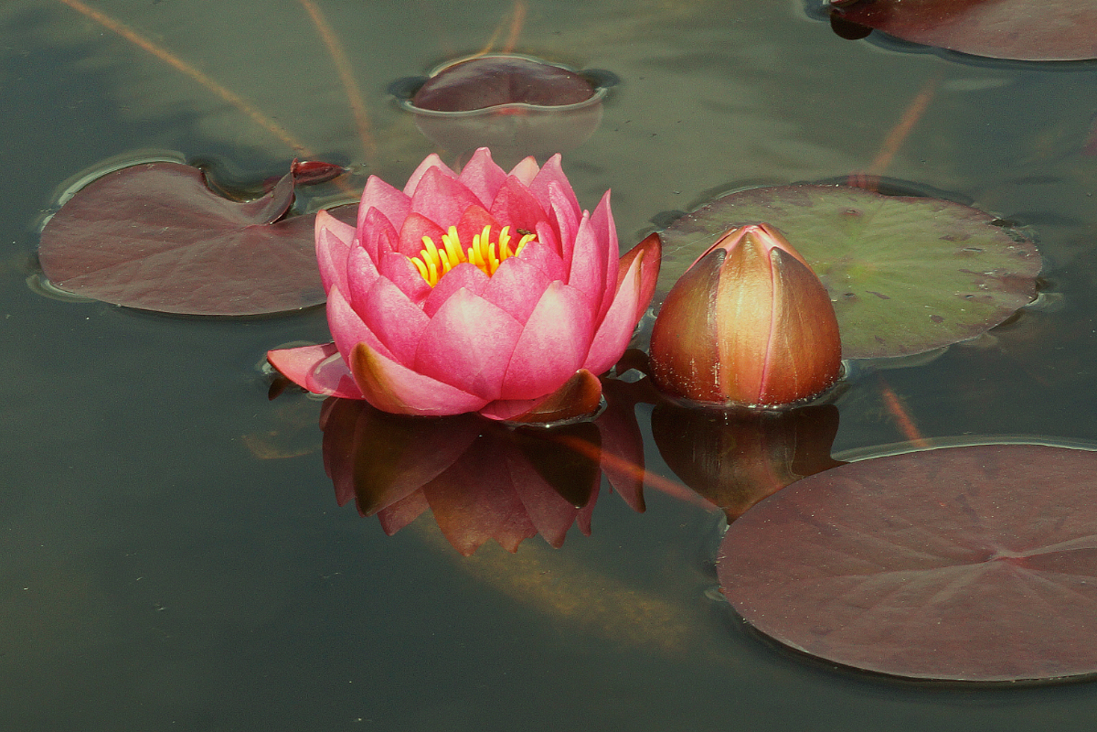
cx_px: 548
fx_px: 4570
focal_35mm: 150
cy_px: 366
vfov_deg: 9.1
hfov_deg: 13.7
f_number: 14
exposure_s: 1/160
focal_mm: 100
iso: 400
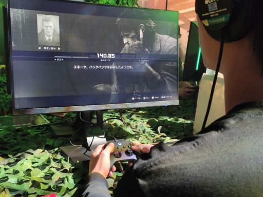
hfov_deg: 50.1
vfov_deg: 38.7
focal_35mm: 37
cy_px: 98
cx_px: 132
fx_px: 281
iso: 1227
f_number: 1.75
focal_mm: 4.75
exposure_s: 1/50
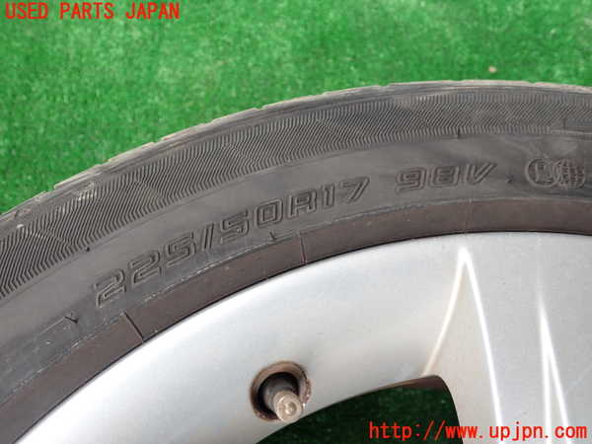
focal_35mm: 30
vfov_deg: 46.8
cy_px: 222
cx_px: 296
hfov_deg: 60.0
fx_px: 513
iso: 100
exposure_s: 1/125
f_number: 2.3
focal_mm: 5.4
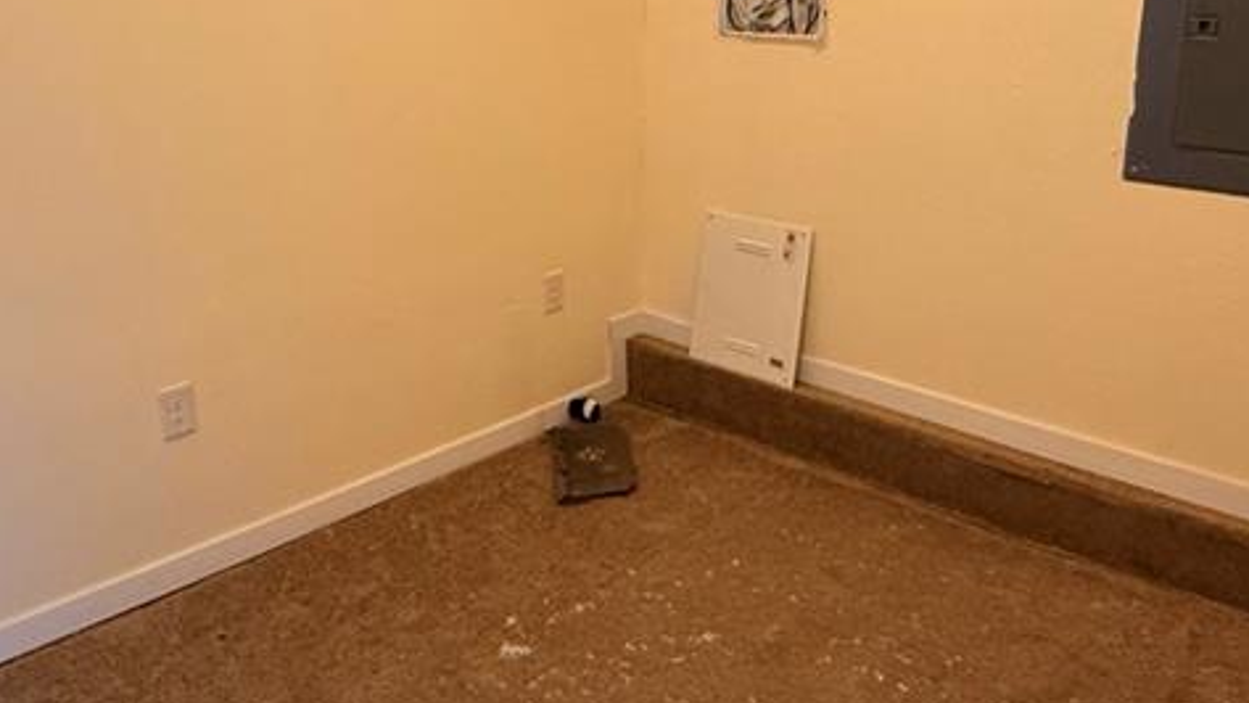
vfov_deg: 35.1
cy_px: 211
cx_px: 584
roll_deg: +0.1
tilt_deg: -11.3
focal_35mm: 33
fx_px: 1093
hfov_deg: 59.4
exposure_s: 1/60
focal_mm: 2.22
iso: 400
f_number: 2.2
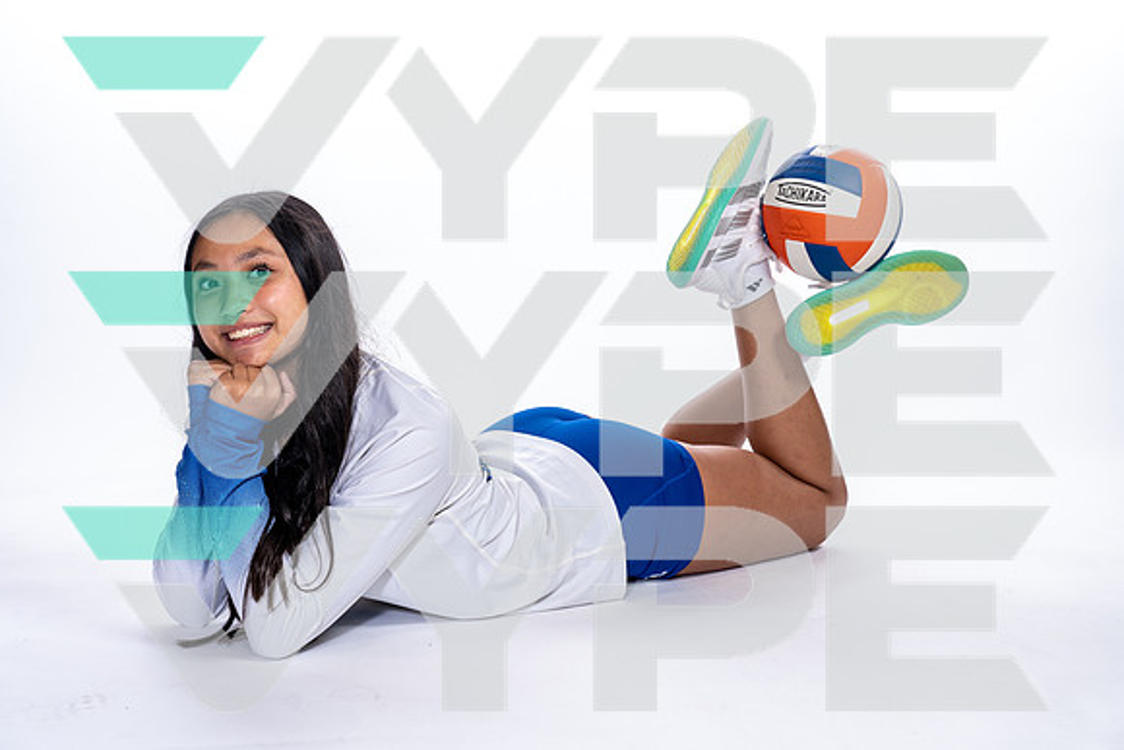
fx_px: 1749
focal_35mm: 56
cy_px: 375
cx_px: 562
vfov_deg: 24.2
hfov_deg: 35.6
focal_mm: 56
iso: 400
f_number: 5.6
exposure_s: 1/250
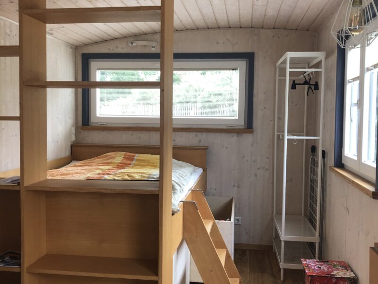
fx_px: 306
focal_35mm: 28
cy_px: 142
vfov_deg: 49.7
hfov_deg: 63.4
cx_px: 189
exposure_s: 1/15
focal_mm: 3.99
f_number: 1.8
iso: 40
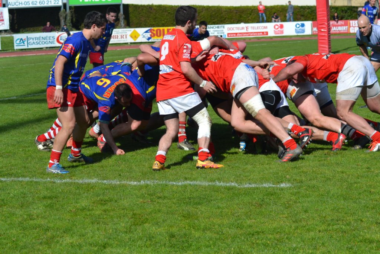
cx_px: 190
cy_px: 127
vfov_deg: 13.0
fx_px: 1108
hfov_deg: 19.5
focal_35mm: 105
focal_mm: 70
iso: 400
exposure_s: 1/2000
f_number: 7.1
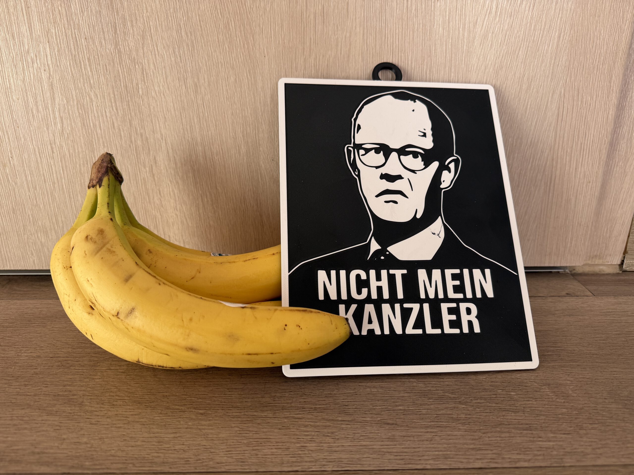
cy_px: 238
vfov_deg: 56.8
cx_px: 317
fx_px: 440
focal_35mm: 24
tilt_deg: -20.6
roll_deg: +0.0
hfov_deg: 71.6
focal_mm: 6.76
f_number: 1.78
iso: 100
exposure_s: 1/121
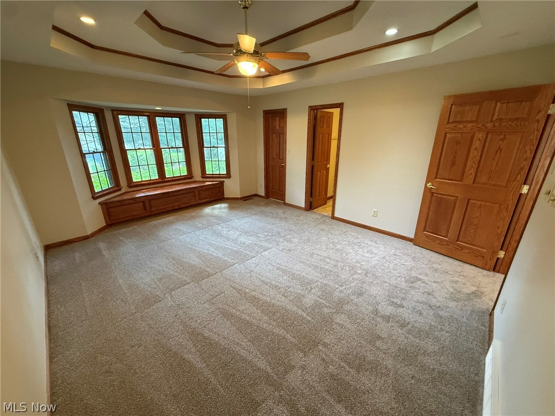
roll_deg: -0.4
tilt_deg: -18.3
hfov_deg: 102.1
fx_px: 224
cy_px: 208
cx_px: 278
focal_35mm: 14
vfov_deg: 85.7
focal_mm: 2.22
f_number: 2.2
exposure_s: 1/60
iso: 400
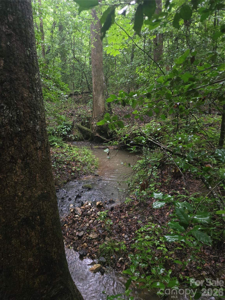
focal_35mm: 23
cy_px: 150
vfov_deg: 73.9
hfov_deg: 58.9
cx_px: 112
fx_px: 199
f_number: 1.8
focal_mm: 5.4
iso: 1250
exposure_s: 1/24
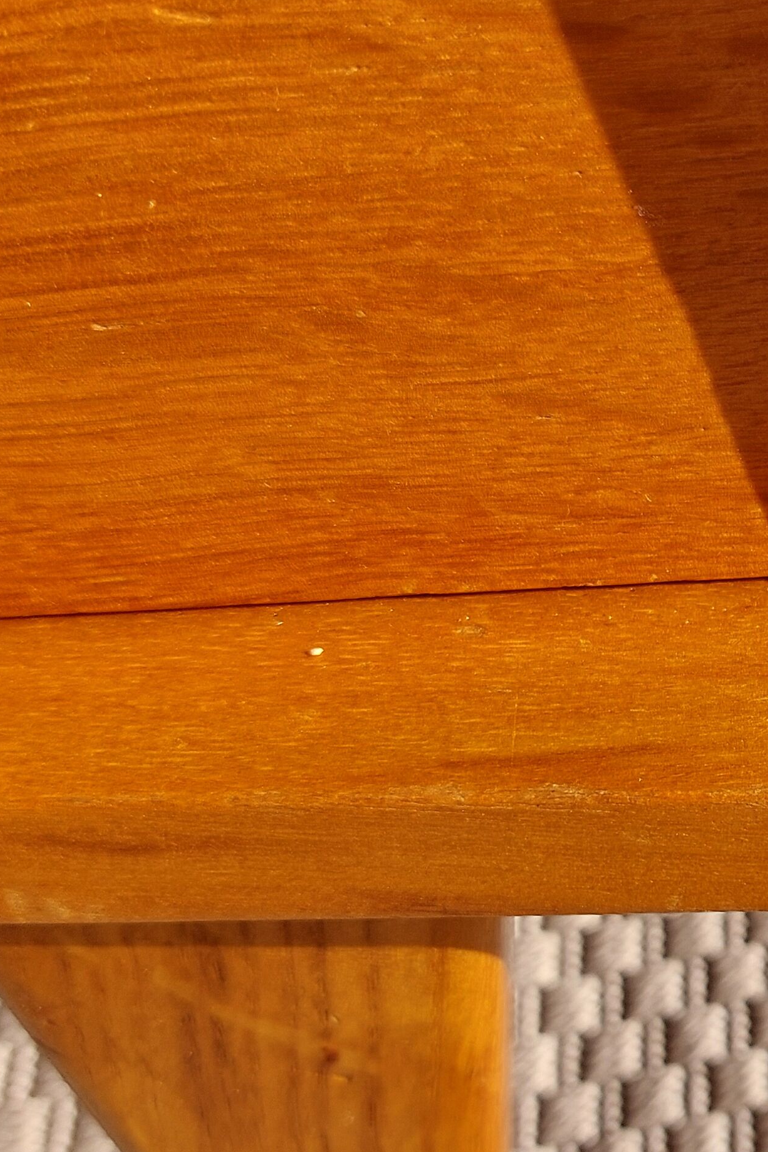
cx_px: 910
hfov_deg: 20.0
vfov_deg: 31.4
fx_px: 2049
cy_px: 601
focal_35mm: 64
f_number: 1.8
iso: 25
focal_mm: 5.23
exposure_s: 1/914
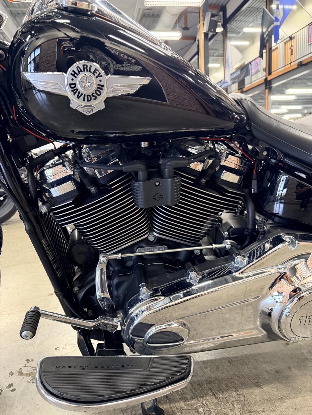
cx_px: 156
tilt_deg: -11.6
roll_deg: +1.3
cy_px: 208
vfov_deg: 71.6
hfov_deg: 56.8
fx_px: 288
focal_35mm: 24
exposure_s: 1/60
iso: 640
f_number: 1.78
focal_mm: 6.76
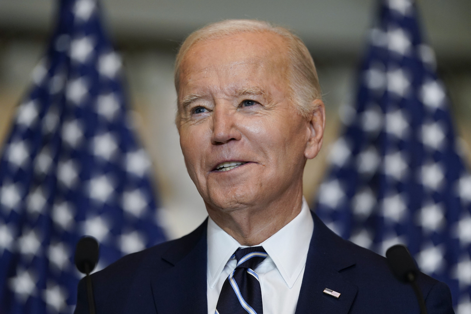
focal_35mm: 300
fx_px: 3925
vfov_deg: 4.6
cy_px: 157
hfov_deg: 6.9
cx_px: 236
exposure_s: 1/320
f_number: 2.8
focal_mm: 300
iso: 2500
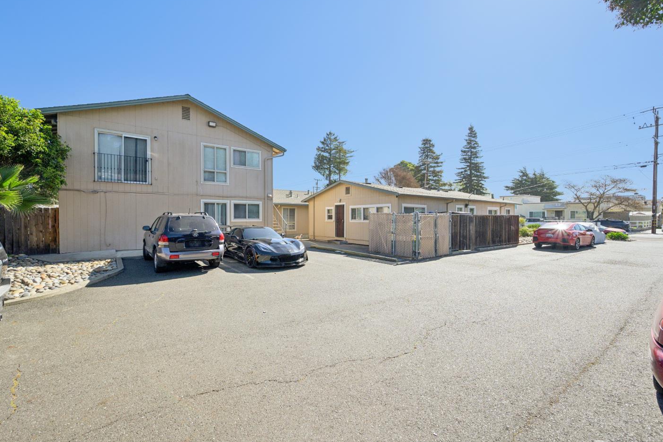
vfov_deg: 77.3
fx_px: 276
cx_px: 309
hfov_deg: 100.2
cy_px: 223
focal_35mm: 15
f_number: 9
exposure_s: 1/1000
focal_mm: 14
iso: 400
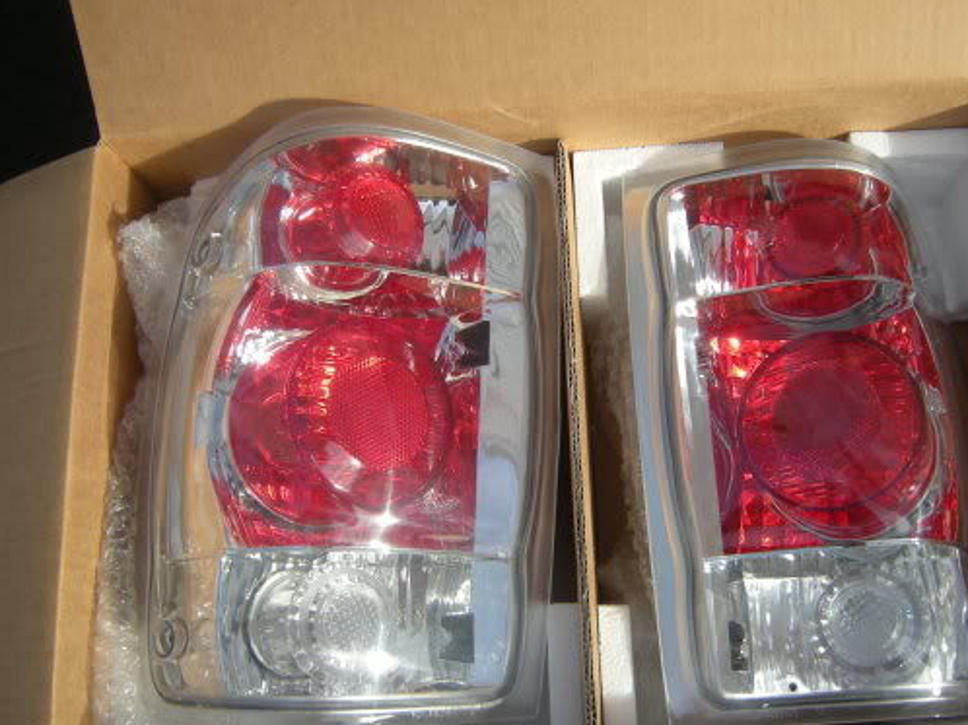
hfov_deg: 51.0
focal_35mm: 36
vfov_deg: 39.6
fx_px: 1006
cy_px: 402
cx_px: 585
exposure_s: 1/144
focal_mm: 4.7
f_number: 5.6
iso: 64
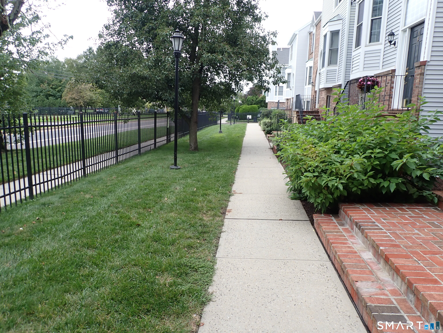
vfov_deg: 54.9
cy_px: 166
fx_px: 320
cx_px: 222
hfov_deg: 69.4
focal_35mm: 25
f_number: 2.8
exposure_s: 1/160
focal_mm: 4.5
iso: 100
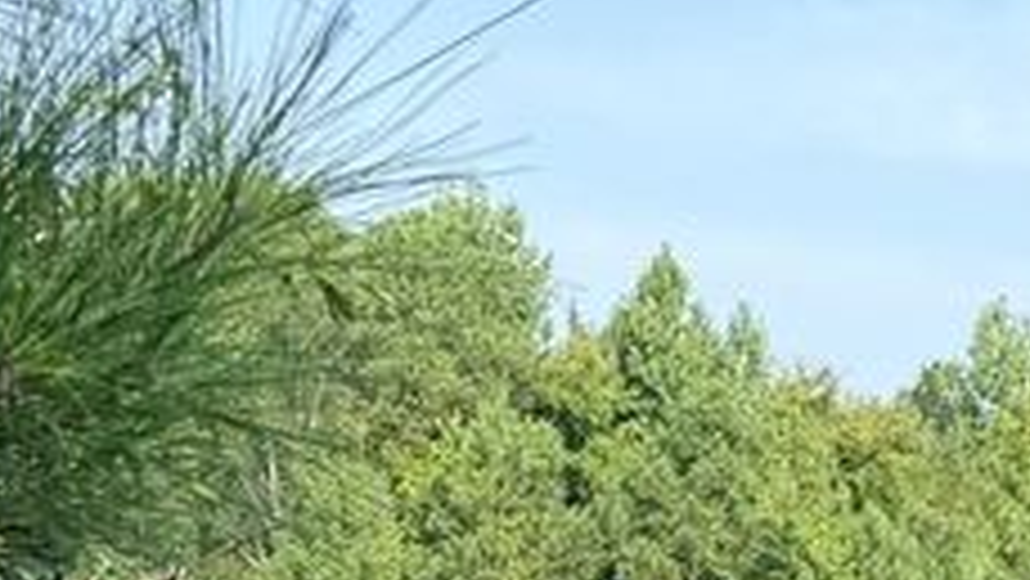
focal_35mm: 117
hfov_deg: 17.6
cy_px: 931
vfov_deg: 10.0
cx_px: 1165
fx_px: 3197
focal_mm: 6.76
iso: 80
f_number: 1.78
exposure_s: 1/2525
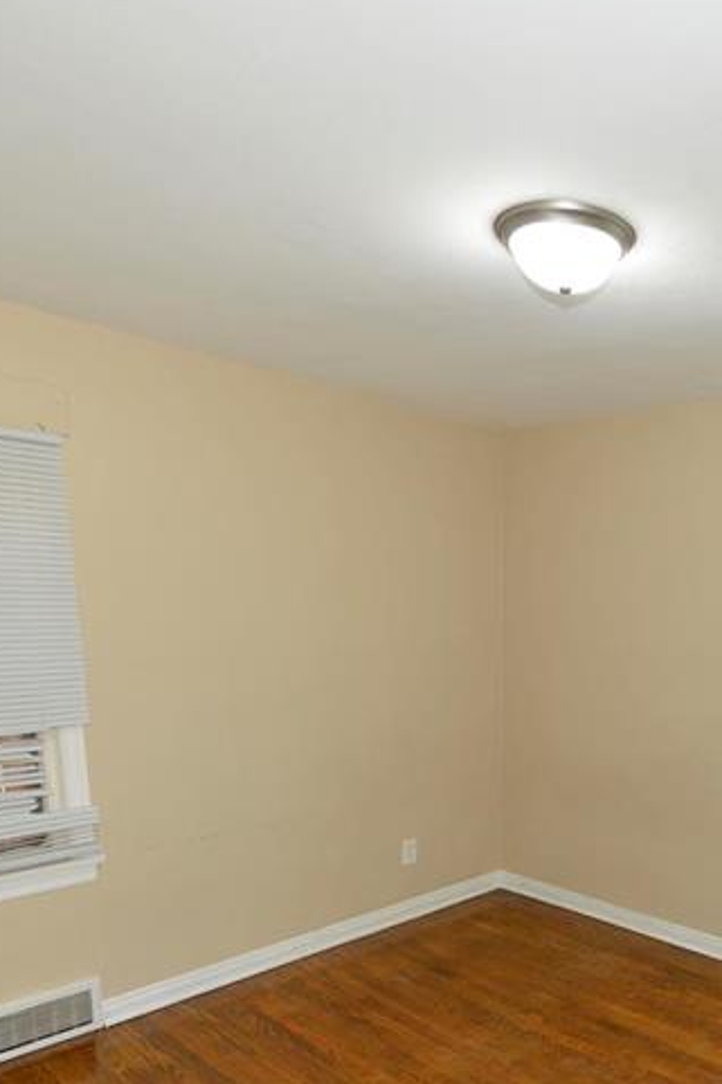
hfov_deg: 36.4
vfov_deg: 54.4
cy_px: 741
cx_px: 650
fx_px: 1023
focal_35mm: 34
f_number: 4
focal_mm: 16
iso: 320
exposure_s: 1/60
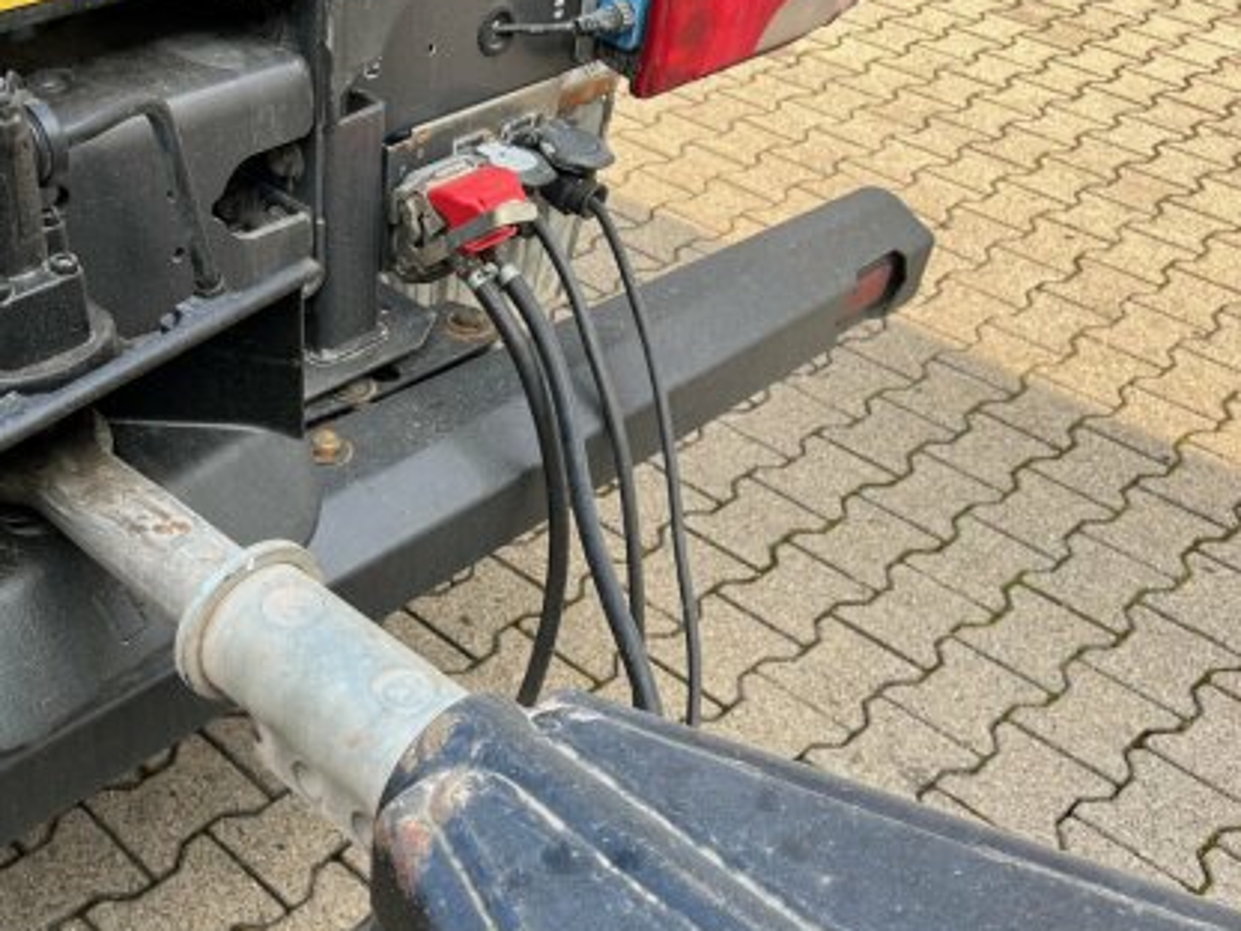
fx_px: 1434
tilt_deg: -41.6
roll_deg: -2.7
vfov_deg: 35.6
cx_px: 382
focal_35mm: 40
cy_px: 630
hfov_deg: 45.8
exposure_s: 1/365
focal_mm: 5.7
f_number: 1.5
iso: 50
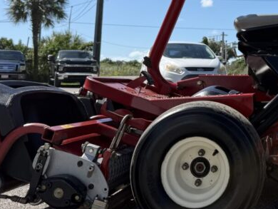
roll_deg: -0.3
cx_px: 272
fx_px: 506
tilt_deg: +6.6
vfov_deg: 22.8
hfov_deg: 28.9
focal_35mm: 63
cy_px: 23
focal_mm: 6.76
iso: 80
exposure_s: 1/4167
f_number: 1.78
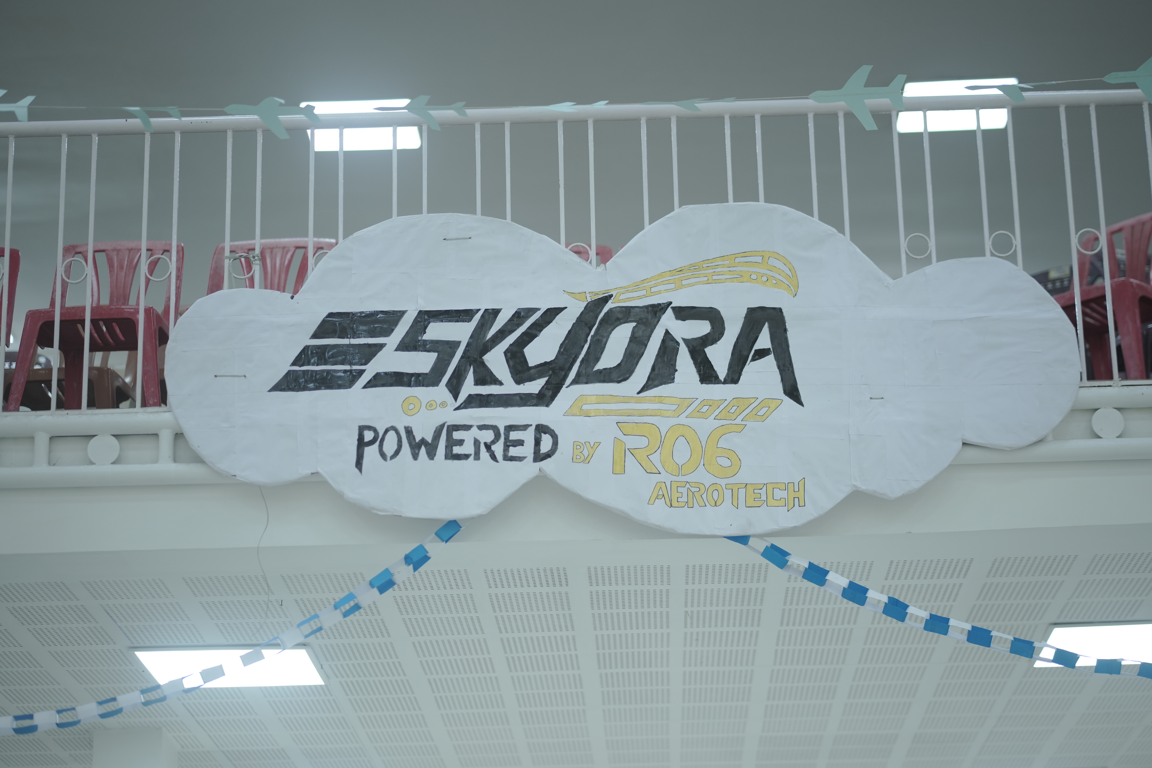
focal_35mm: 85
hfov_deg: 23.9
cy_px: 384
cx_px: 576
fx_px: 2720
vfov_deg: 16.1
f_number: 1.4
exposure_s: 1/320
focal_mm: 85
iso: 320
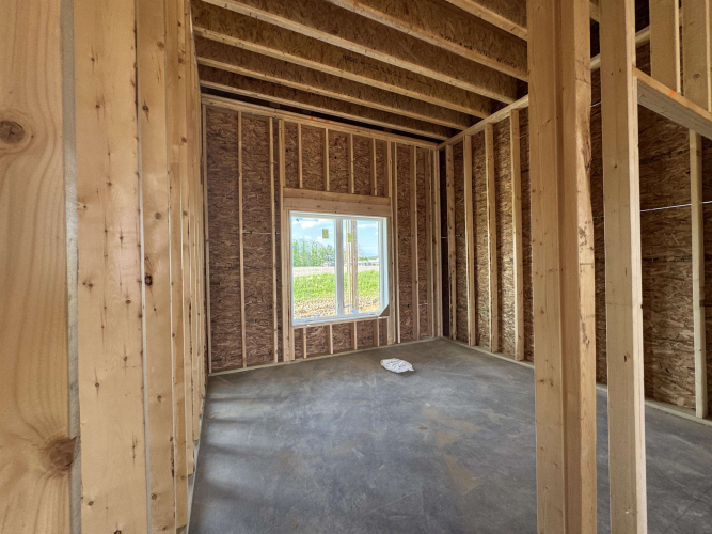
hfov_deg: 102.1
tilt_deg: -0.2
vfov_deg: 85.7
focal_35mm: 14
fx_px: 288
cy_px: 267
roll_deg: -0.8
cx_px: 356
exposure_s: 1/99
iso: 100
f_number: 2.2
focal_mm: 2.22
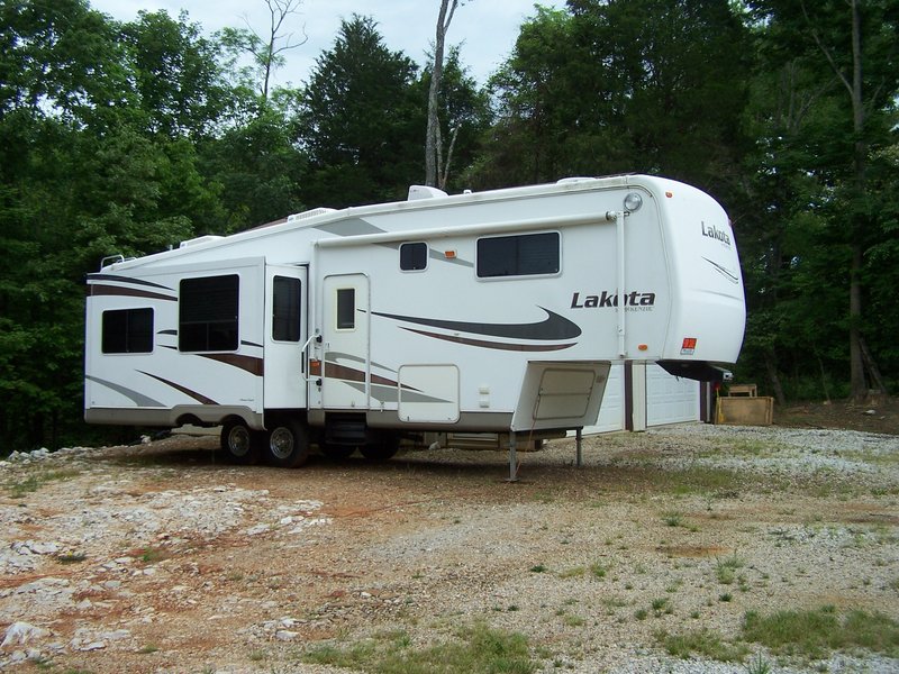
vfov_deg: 37.7
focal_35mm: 38
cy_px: 337
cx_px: 450
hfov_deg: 49.0
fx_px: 987
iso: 80
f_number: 2.8
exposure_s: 1/750
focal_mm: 6.3
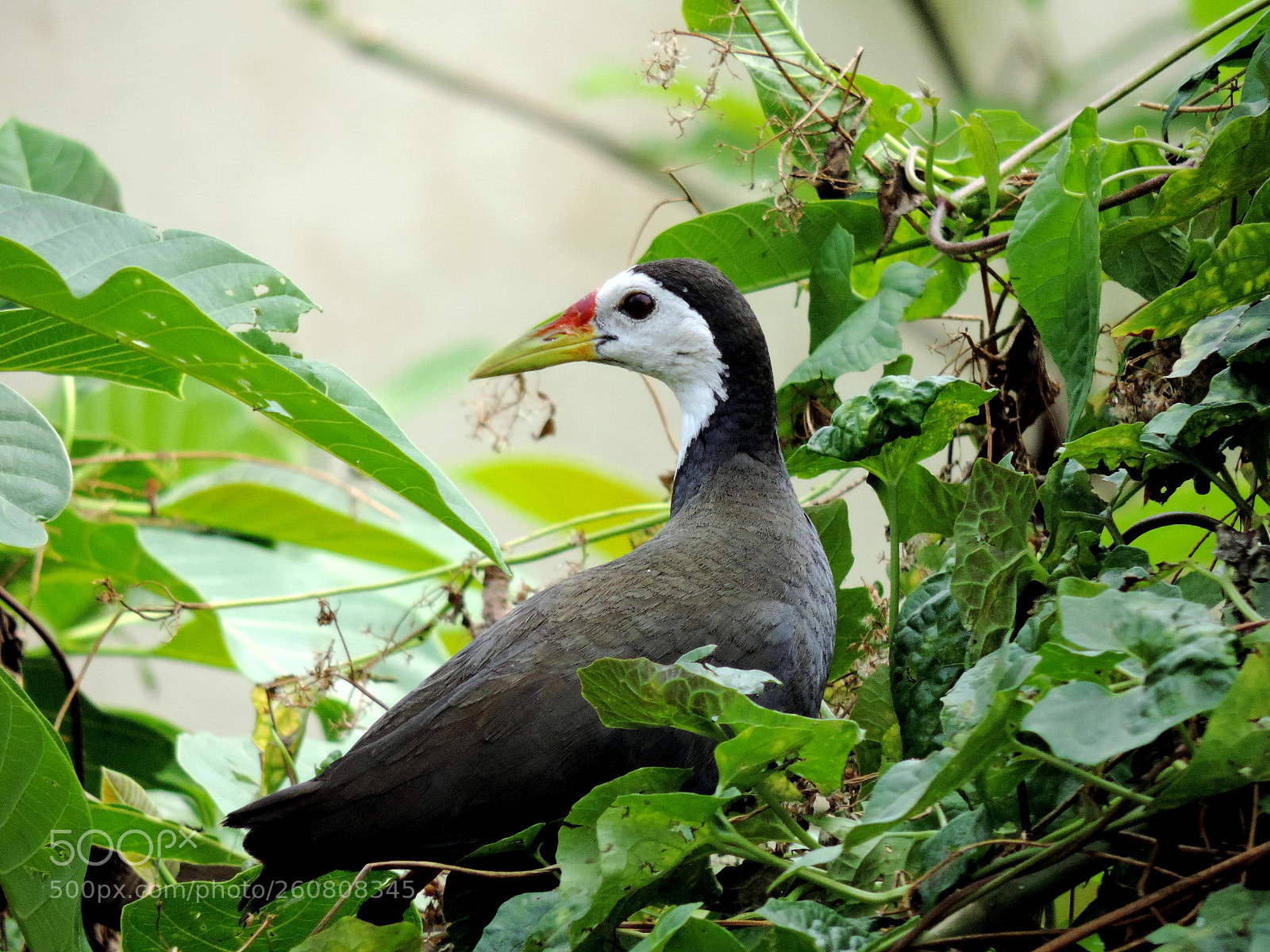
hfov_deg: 2.0
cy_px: 476
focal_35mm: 1000
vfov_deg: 1.5
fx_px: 36688
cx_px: 635
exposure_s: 1/640
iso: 400
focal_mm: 180
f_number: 5.9
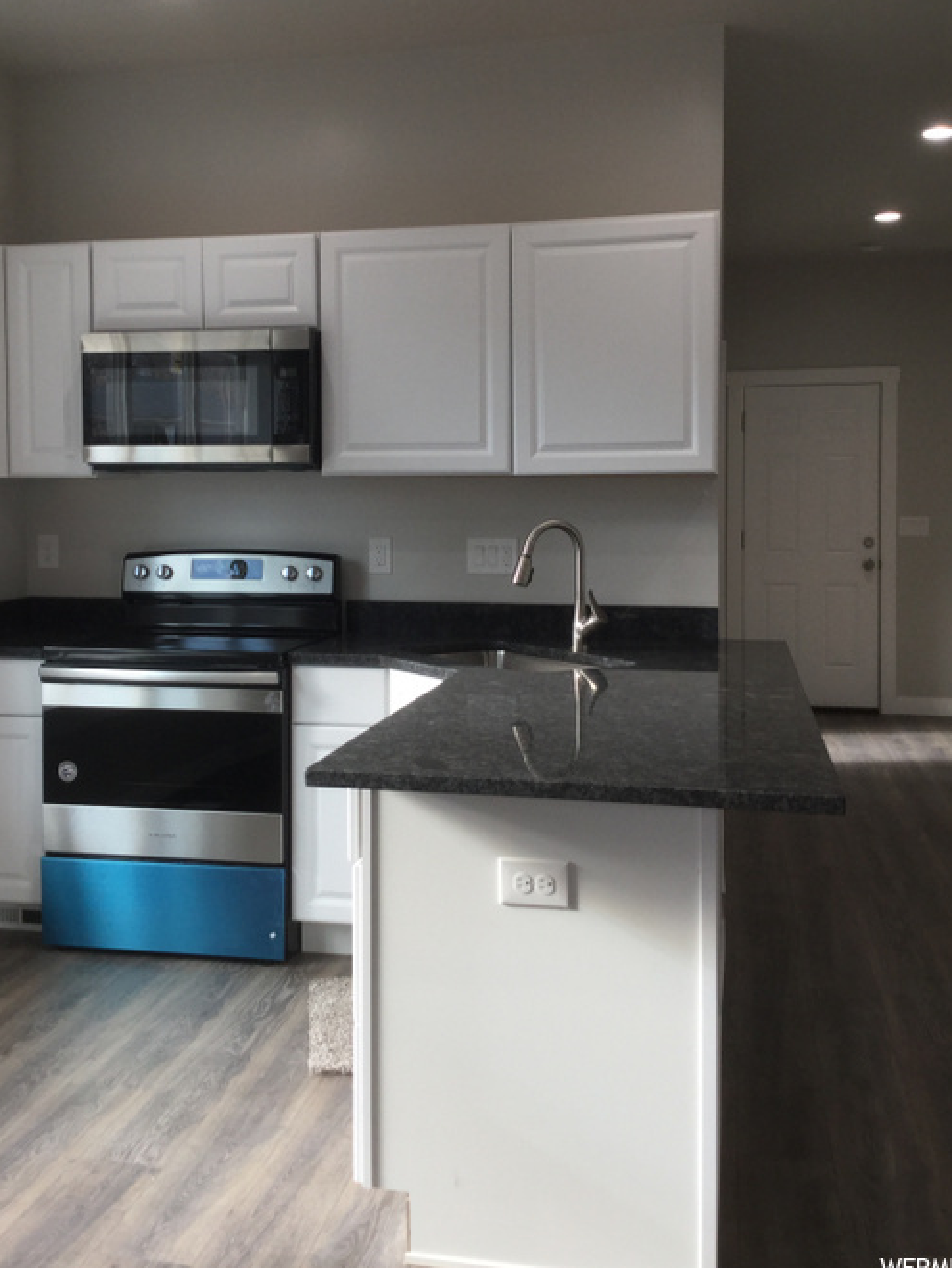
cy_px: 545
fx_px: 1320
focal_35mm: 36
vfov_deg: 51.2
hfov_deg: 39.6
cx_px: 426
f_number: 2.4
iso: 32
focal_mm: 3.3
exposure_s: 1/60
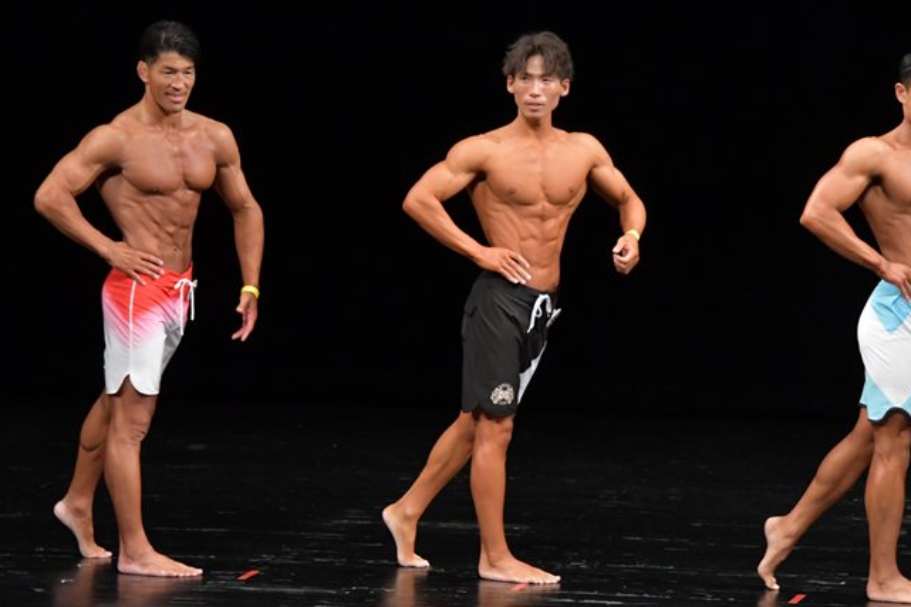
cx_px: 498
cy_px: 284
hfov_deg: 7.1
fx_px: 7336
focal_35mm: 290
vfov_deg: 4.7
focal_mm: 160
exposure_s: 1/400
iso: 3200
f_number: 5.6
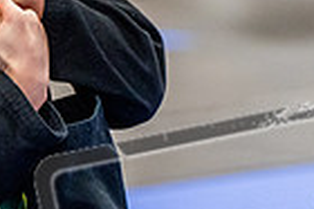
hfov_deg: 3.6
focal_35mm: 576
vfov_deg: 2.4
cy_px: 194
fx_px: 5018
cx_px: 40
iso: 5000
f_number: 2.8
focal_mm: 139
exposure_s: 1/500
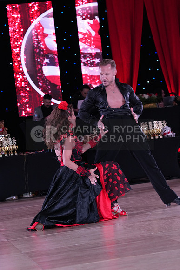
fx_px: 742
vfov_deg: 20.6
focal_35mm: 99
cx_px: 90
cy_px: 135
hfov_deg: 13.8
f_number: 5
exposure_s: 1/250
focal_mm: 99
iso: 2500
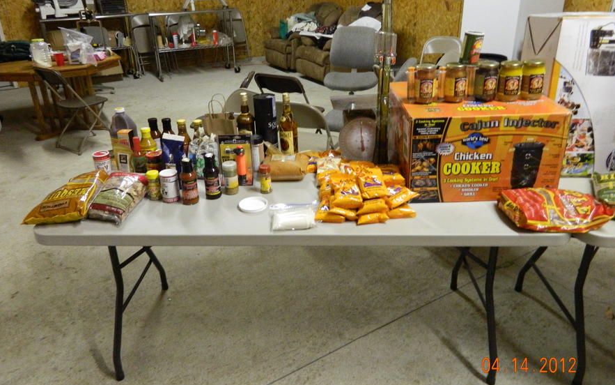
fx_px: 453
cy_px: 179
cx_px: 302
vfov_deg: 46.0
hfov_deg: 68.4
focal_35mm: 27
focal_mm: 4.5
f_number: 3.1
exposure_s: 1/10
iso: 450
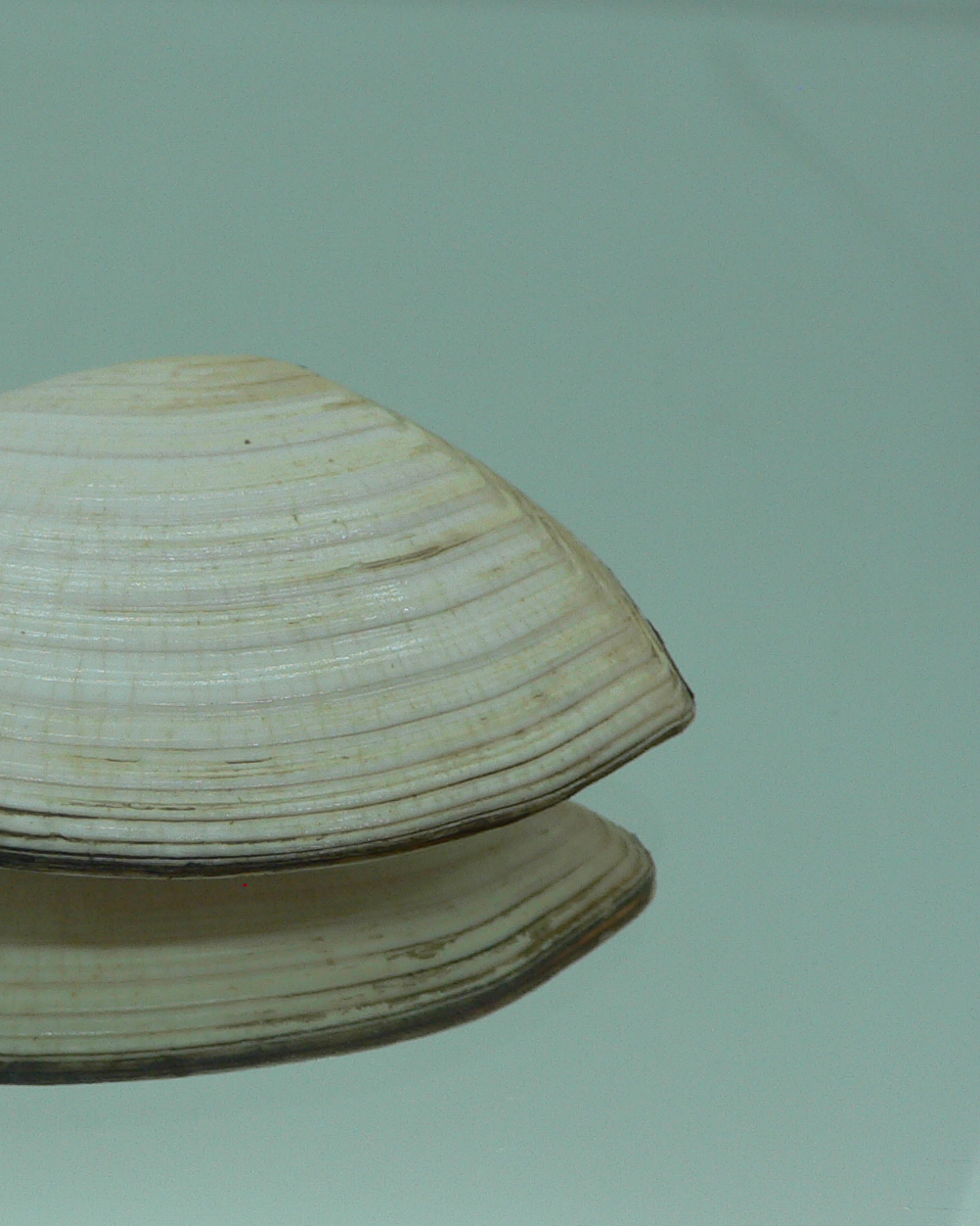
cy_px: 739
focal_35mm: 55
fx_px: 1994
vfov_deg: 34.0
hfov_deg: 26.8
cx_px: 135
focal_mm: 4.6
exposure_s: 1/80
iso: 80
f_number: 2.8
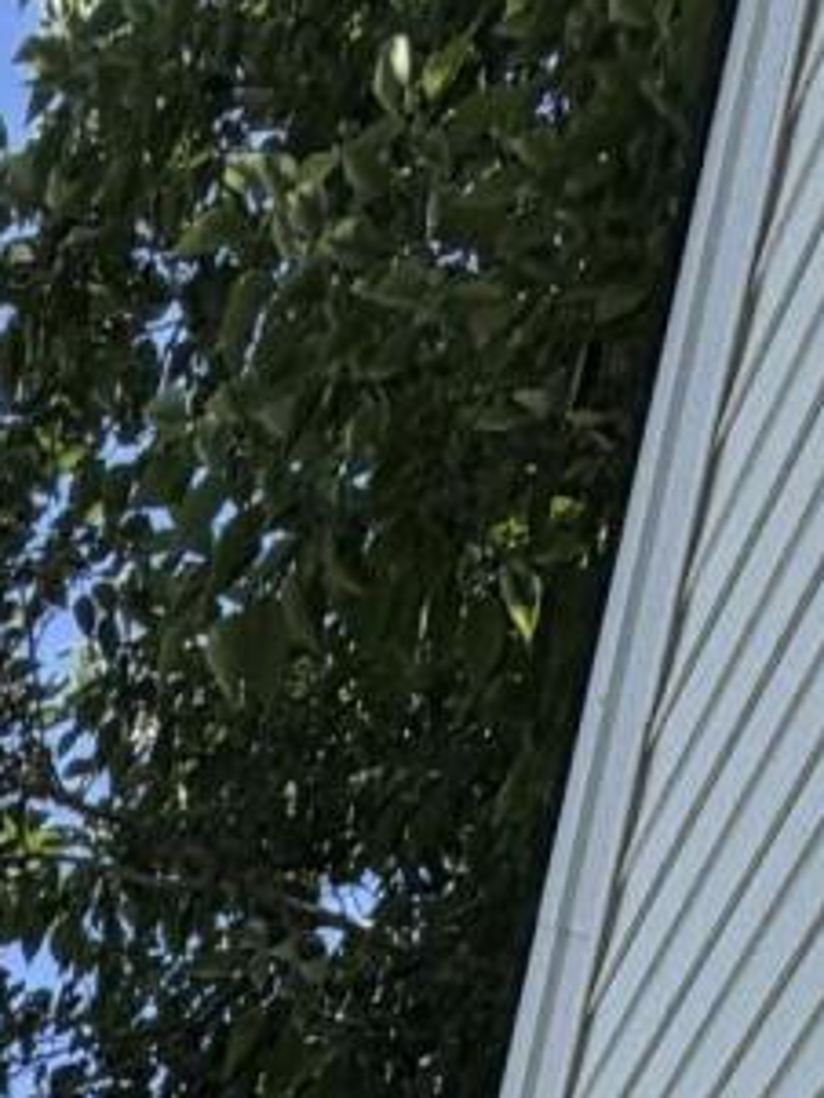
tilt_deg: -3.3
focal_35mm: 93
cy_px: 3407
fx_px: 2950
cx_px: -201
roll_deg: -0.9
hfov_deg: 15.3
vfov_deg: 11.1
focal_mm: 2.22
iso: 40
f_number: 2.2
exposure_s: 1/590
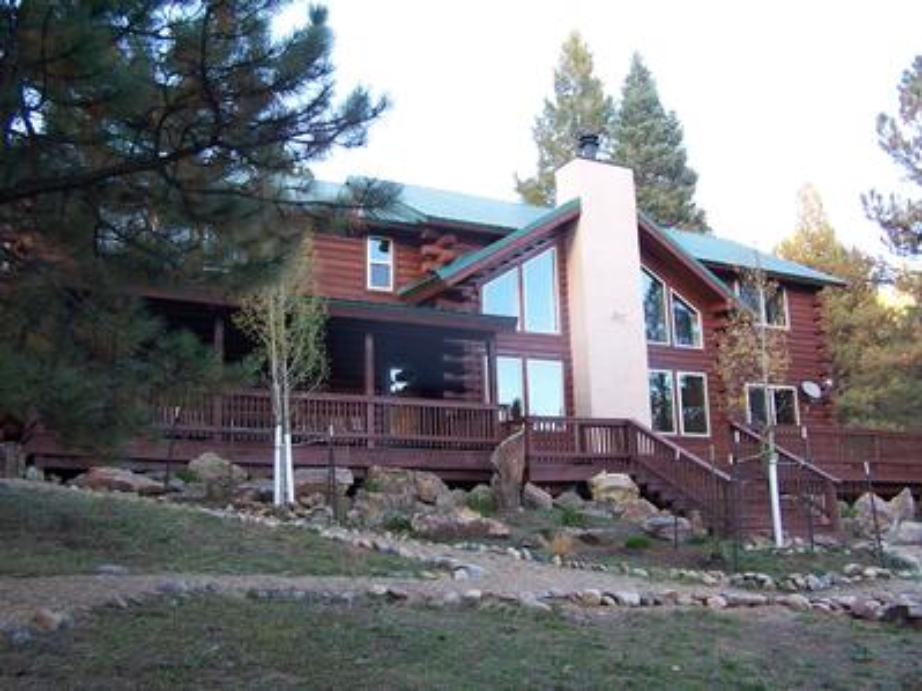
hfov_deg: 49.0
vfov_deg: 37.7
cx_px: 461
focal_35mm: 38
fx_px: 1012
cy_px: 346
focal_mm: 6.3
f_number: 2.8
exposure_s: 1/30
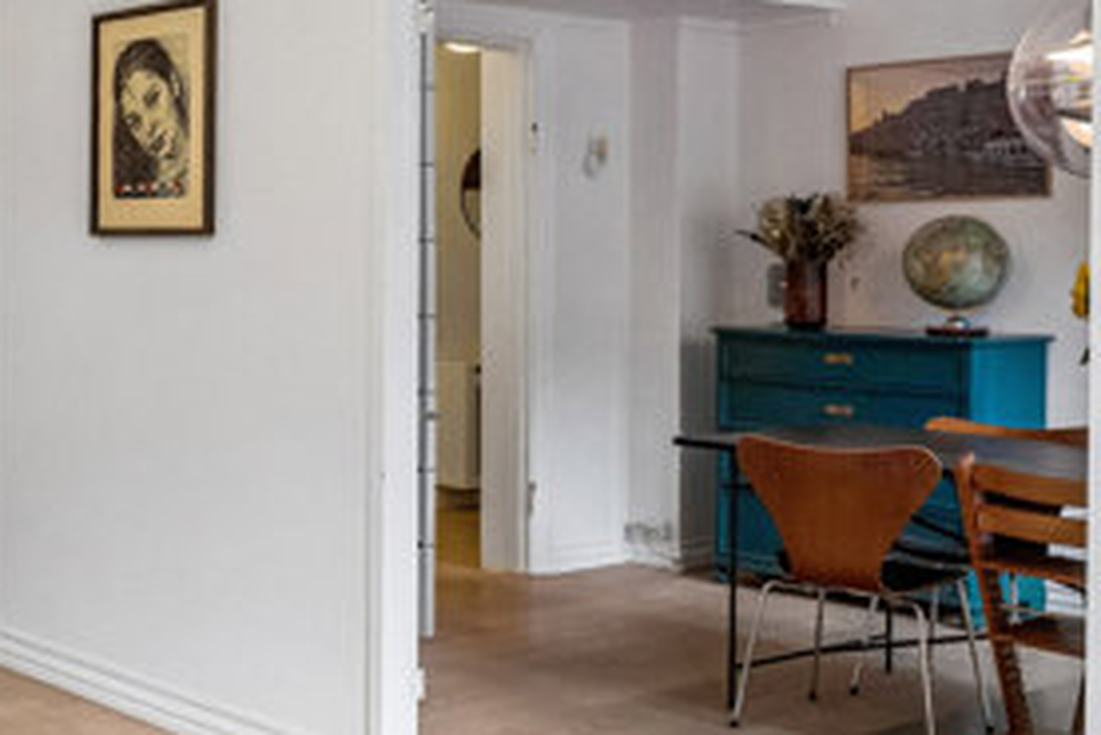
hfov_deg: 32.8
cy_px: 260
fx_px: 1657
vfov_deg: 24.9
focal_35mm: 54
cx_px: -76
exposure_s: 1/8
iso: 400
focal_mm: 12.5
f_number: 7.1
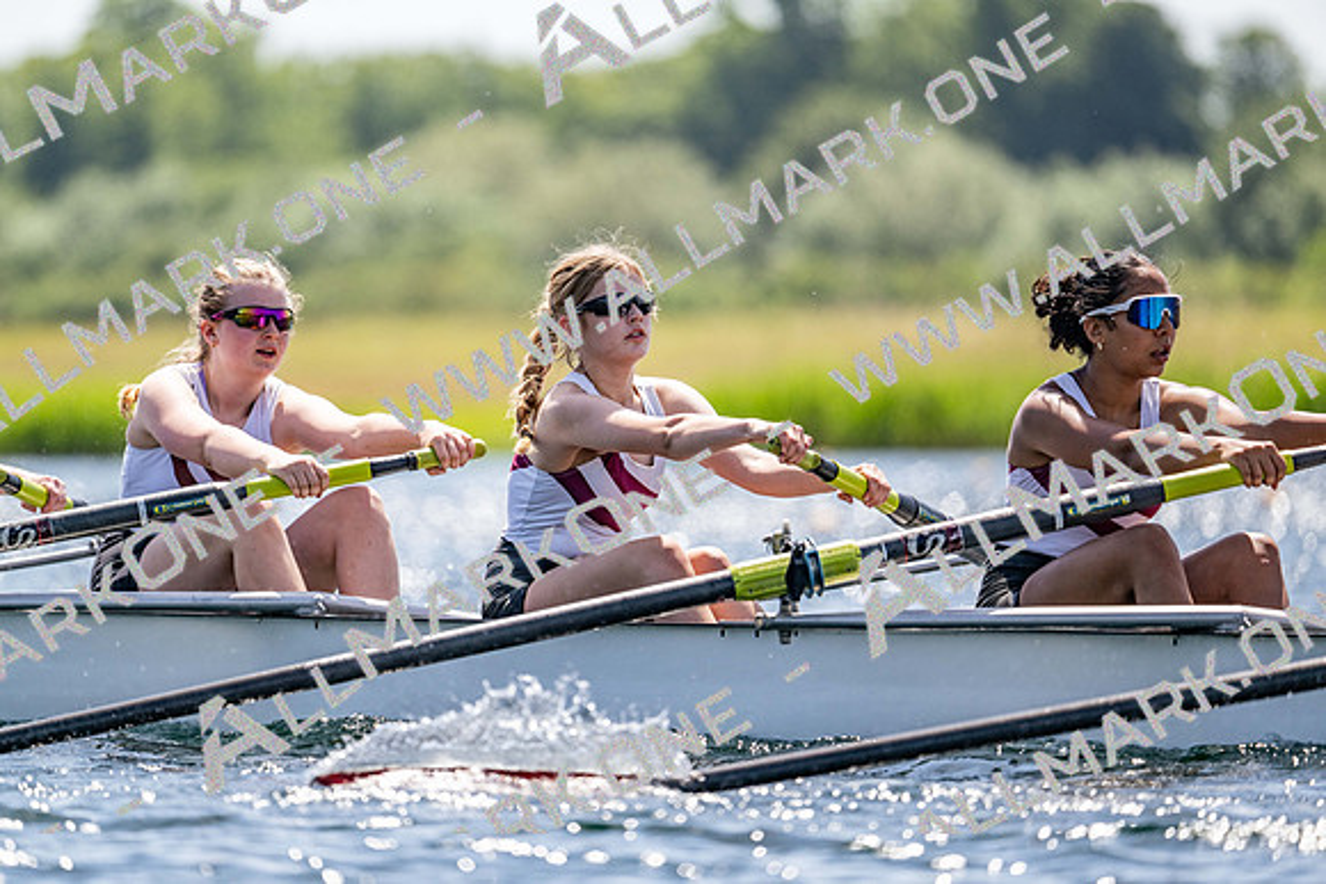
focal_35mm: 400
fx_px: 14736
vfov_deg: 3.4
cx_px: 663
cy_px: 442
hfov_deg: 5.2
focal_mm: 400
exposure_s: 1/2500
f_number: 4.5
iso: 250
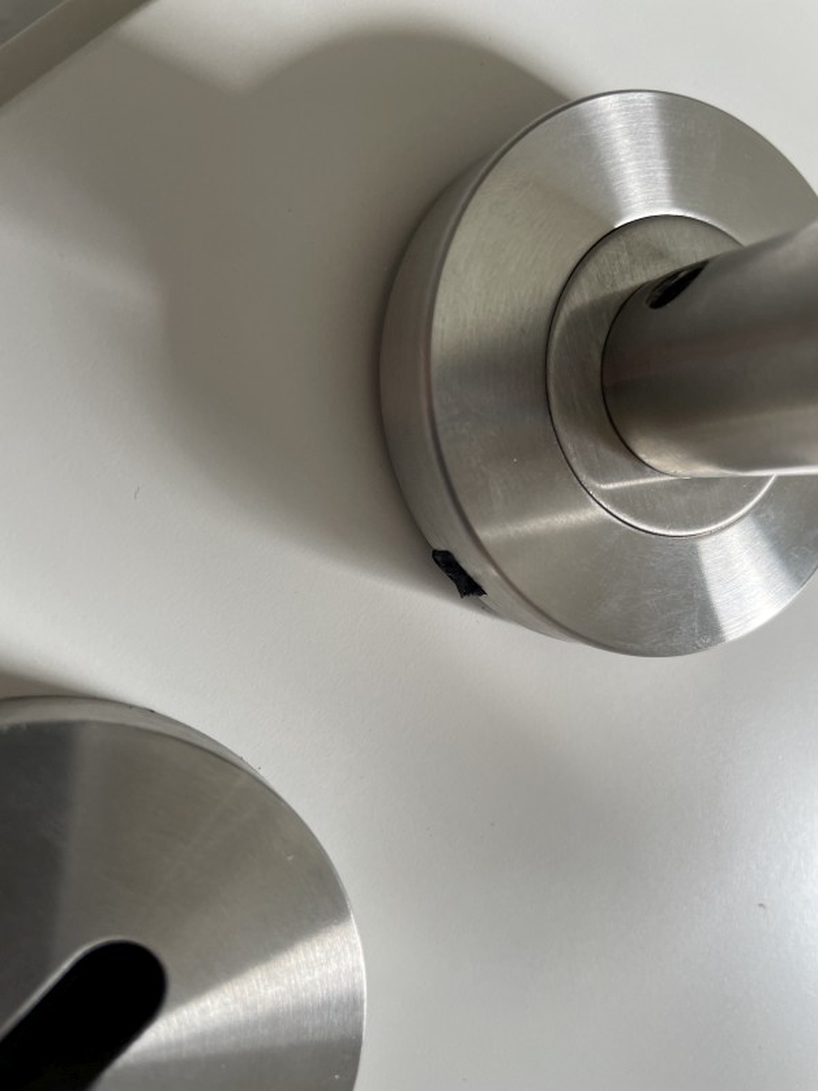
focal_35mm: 26
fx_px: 819
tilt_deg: +16.7
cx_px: 409
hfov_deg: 53.1
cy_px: 546
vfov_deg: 67.3
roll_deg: -43.2
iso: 64
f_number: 1.6
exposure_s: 1/121
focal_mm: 4.2
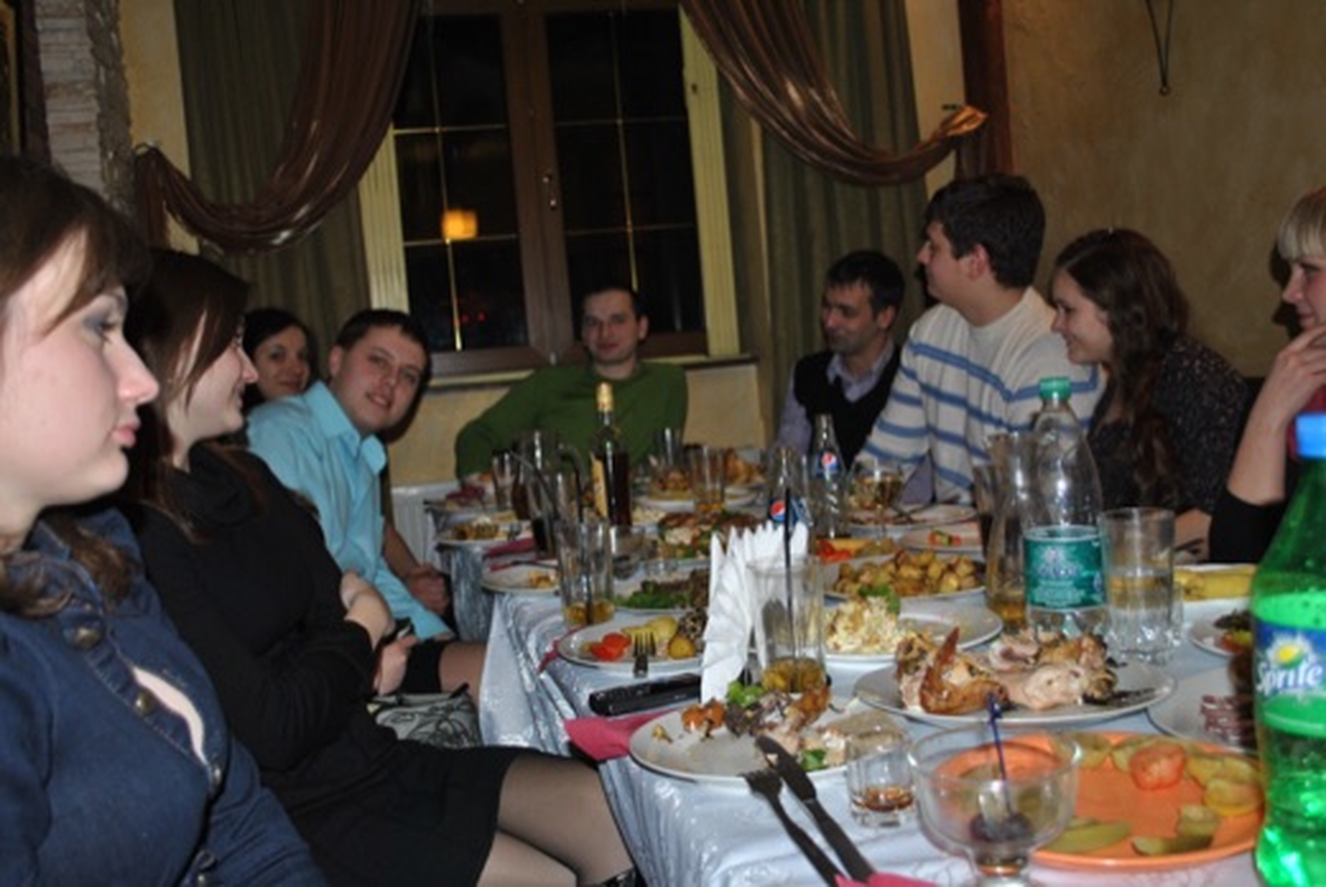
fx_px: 1217
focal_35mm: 33
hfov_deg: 57.2
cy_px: 444
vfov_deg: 40.1
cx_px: 663
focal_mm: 22
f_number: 4
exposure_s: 1/60
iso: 200
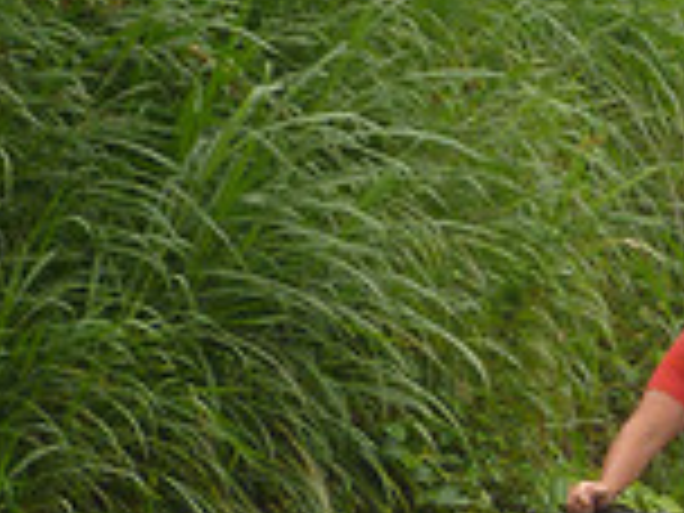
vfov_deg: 3.4
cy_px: 295
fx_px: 8615
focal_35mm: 436
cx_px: 1260
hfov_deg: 4.5
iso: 200
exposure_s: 1/125
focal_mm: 20.3
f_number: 5.8
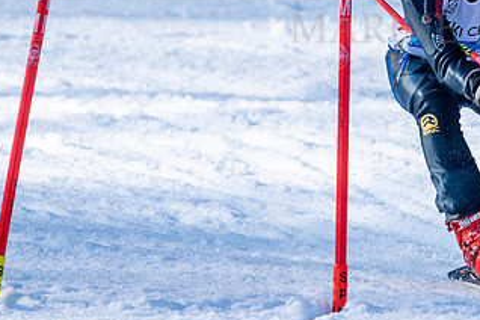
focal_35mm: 1308
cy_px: 17
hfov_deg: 1.6
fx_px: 17439
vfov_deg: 1.1
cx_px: 394
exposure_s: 1/3200
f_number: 8
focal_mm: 560
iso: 640
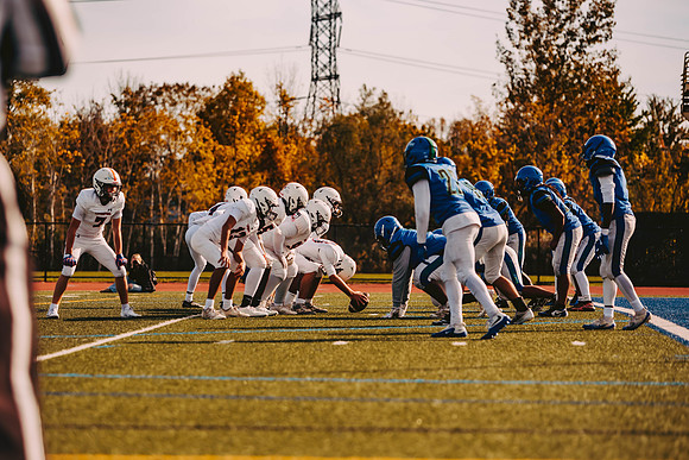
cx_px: 303
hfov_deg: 14.4
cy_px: 253
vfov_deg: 9.6
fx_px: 2736
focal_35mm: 143
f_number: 2.8
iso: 160
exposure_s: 1/2500
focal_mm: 125
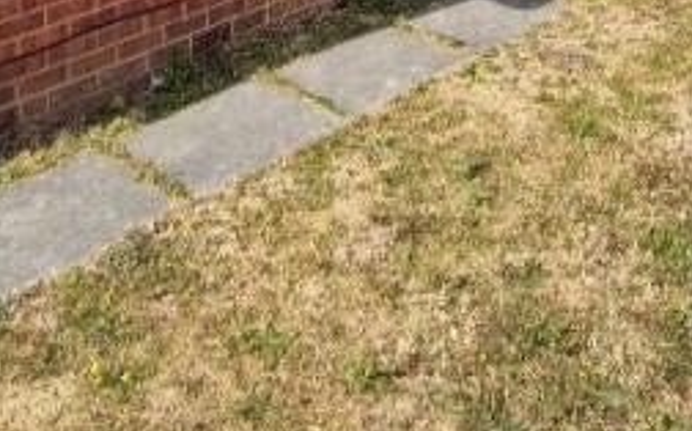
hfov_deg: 36.2
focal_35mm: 56
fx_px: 1055
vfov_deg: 16.0
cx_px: 299
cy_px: -502
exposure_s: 1/1468
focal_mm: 2.2
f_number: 2.2
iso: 50
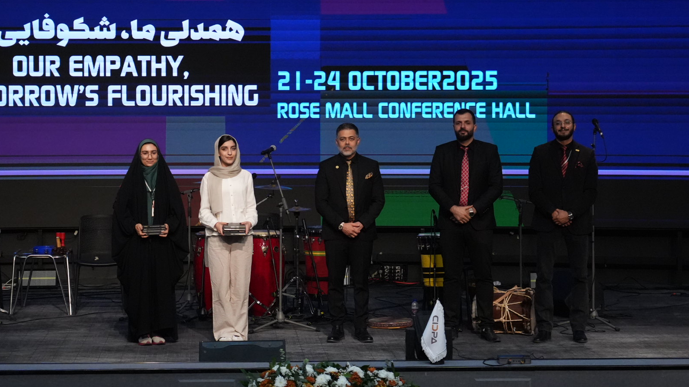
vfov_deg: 11.2
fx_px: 1973
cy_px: 160
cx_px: 343
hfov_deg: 19.8
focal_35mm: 108
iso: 6400
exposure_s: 1/3200
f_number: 4
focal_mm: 68
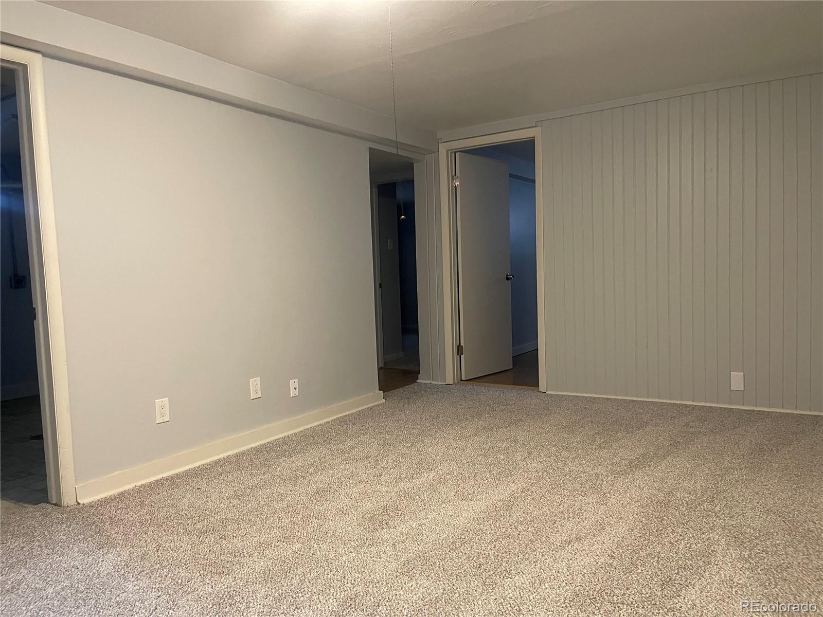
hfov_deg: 69.4
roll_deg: +2.5
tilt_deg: -4.8
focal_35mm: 25
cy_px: 308
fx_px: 594
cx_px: 412
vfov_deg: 54.9
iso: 500
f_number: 1.6
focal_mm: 5.1
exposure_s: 1/60
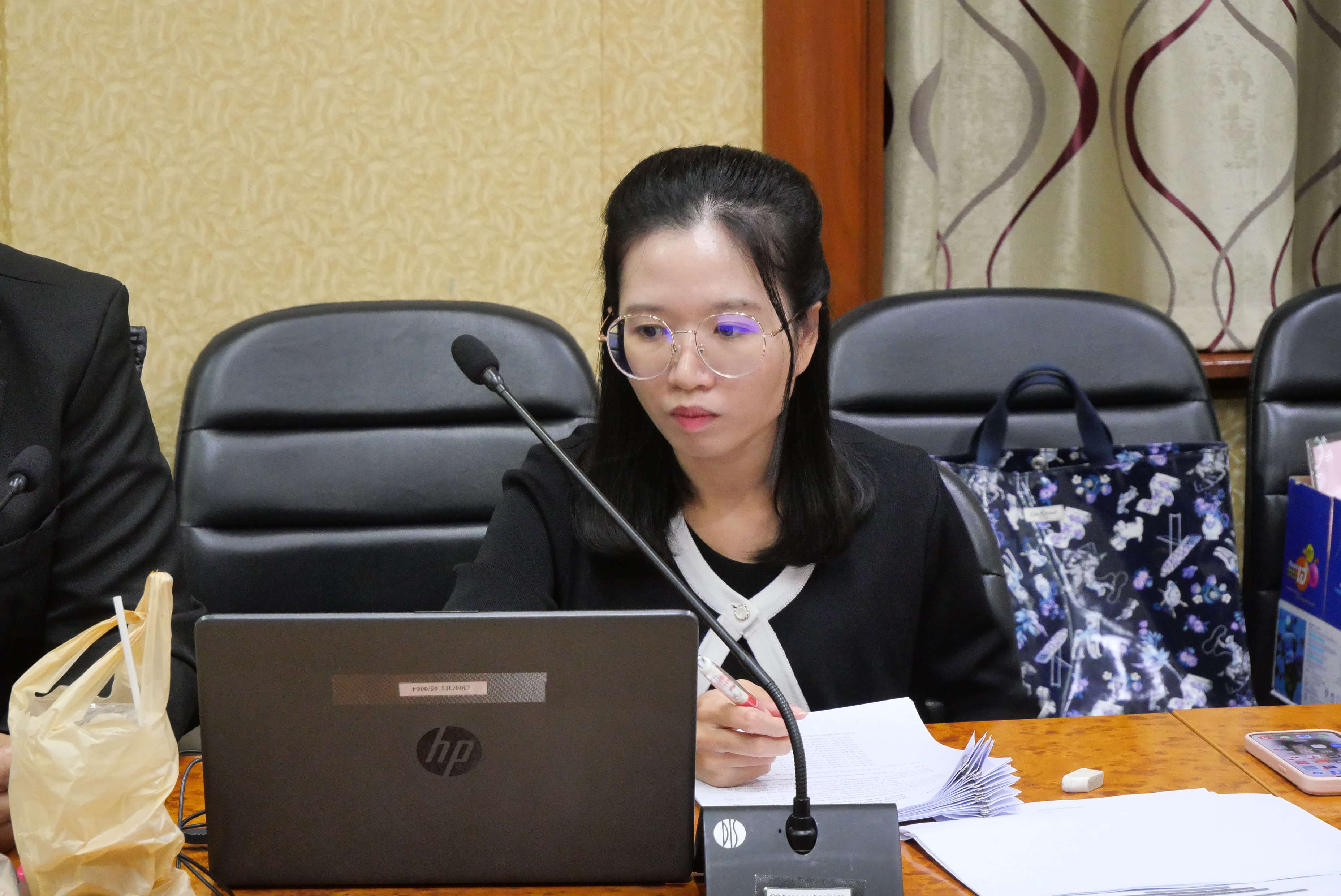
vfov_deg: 12.5
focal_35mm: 110
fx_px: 4100
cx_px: 670
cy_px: 448
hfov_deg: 18.6
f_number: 5.6
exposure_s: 1/30
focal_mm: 53
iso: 3200
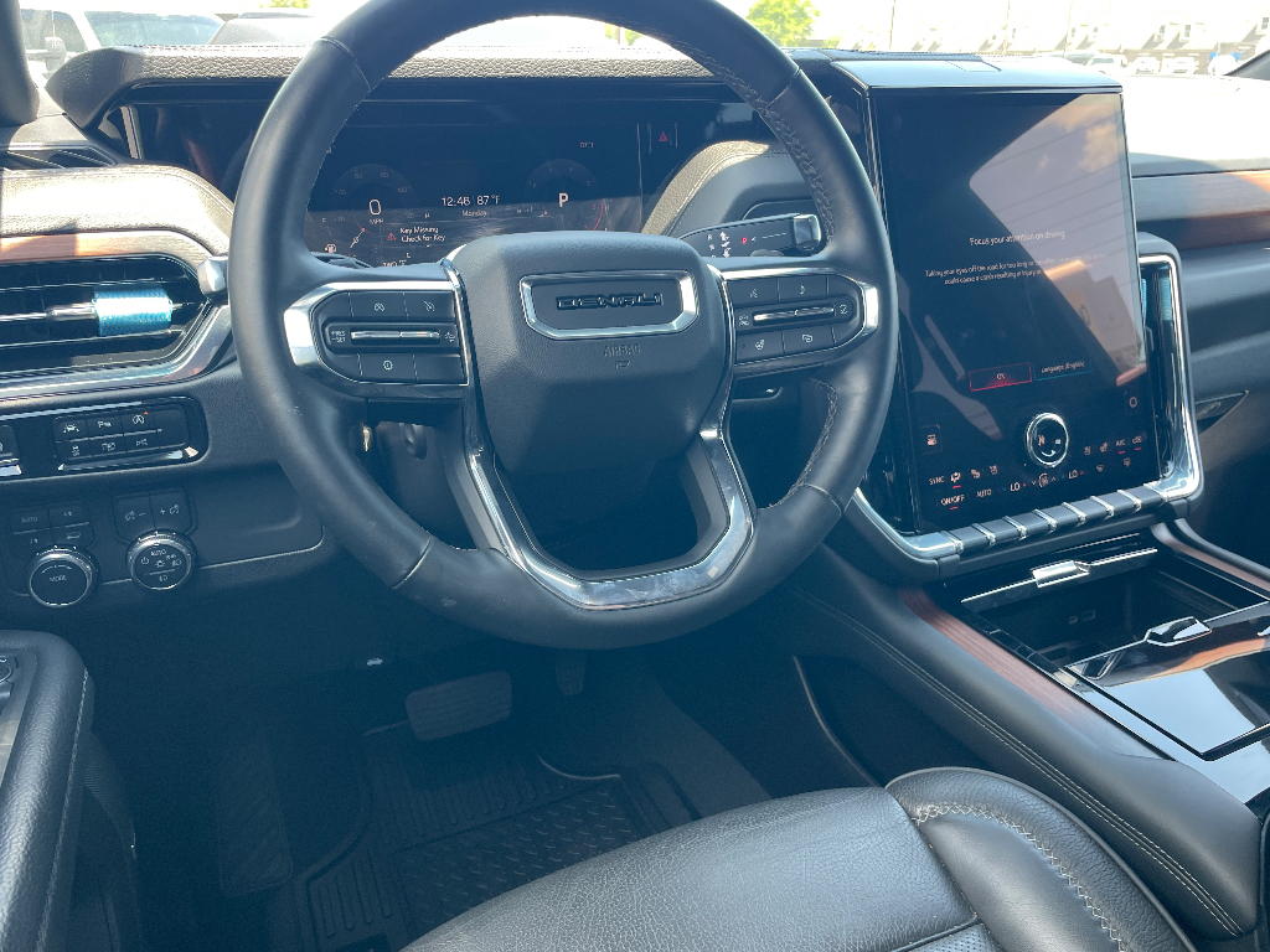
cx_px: 635
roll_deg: -0.1
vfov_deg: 53.1
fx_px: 954
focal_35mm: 26
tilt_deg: -22.6
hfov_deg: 67.3
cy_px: 476
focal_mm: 4.2
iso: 80
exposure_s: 1/121
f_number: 1.6
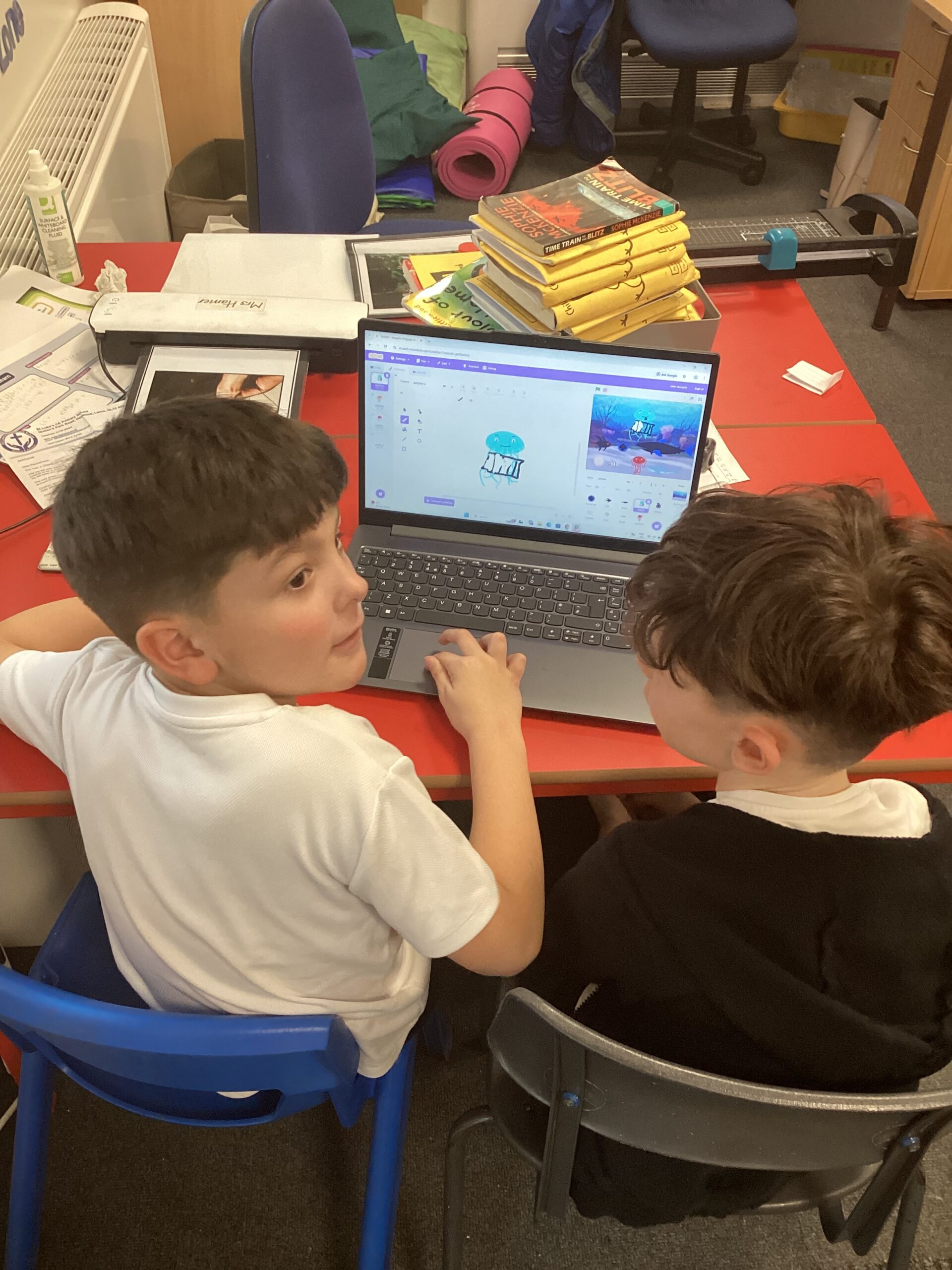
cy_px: 635
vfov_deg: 58.4
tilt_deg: -44.4
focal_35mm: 31
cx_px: 476
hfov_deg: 45.4
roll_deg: -0.4
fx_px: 1137
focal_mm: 3.3
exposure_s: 1/50
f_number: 2.4
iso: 160
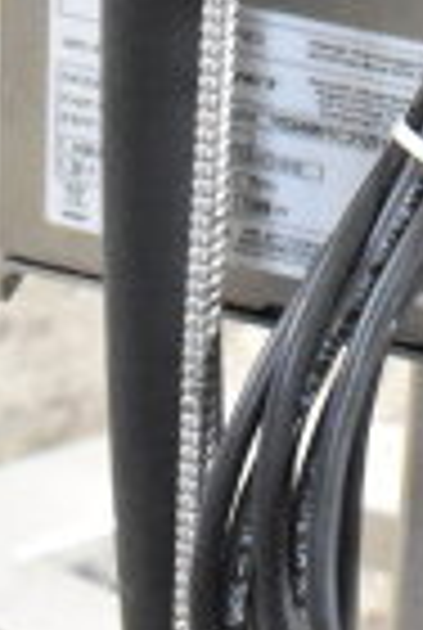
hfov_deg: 7.6
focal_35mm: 176
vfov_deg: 10.1
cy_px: -898
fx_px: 3087
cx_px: 752
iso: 6400
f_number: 6.3
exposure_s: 1/160
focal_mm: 18
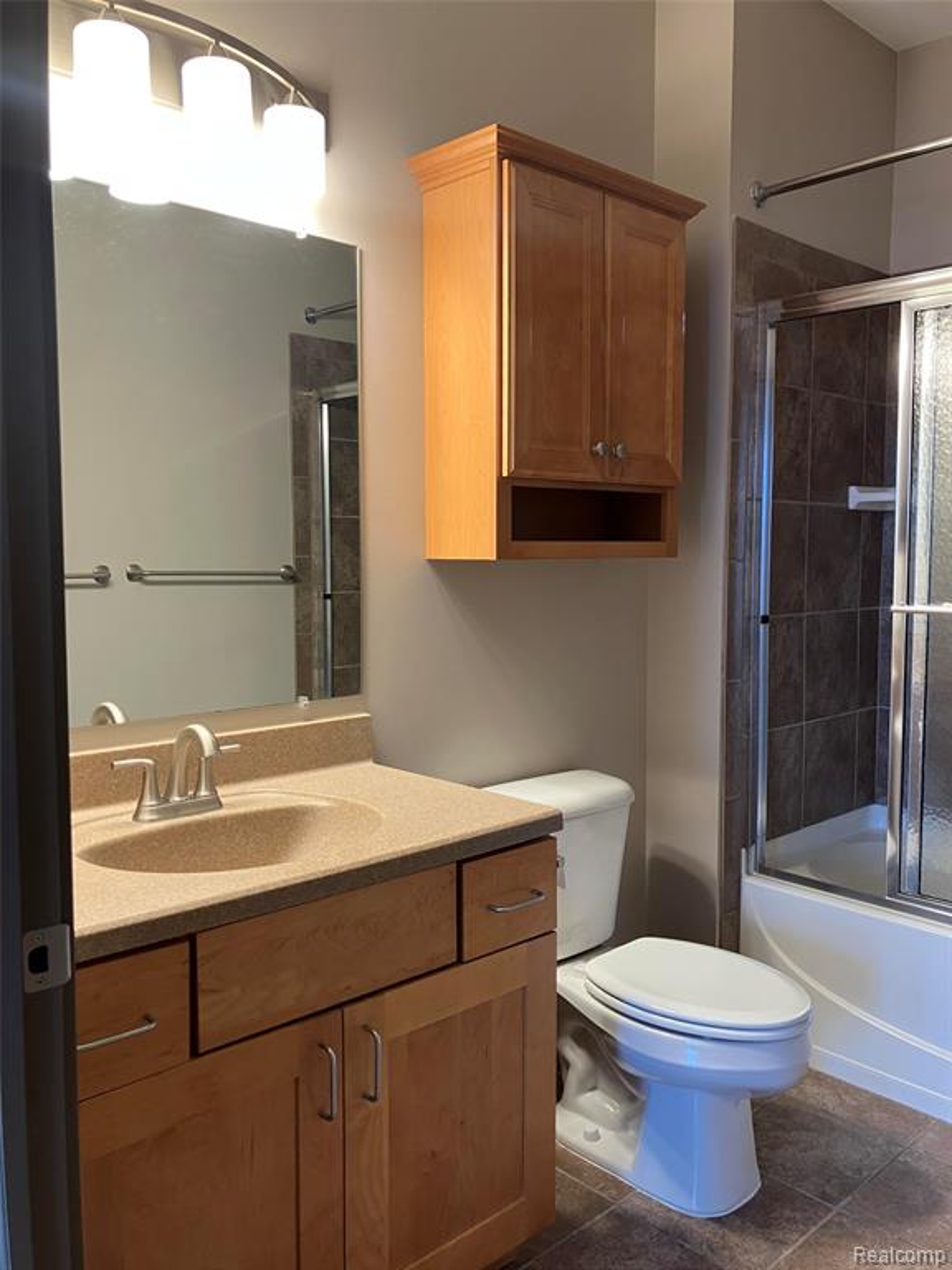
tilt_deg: -4.6
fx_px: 1027
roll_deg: +0.1
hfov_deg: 49.7
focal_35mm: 28
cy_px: 635
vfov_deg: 63.4
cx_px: 476
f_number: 1.8
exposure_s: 1/60
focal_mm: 3.99
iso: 64
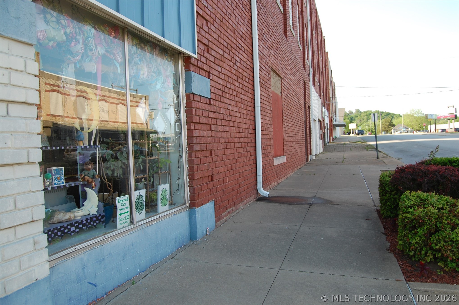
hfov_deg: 67.4
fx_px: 344
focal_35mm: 27
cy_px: 152
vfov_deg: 47.8
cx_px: 230
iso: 200
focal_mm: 18
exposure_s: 1/160
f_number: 6.3
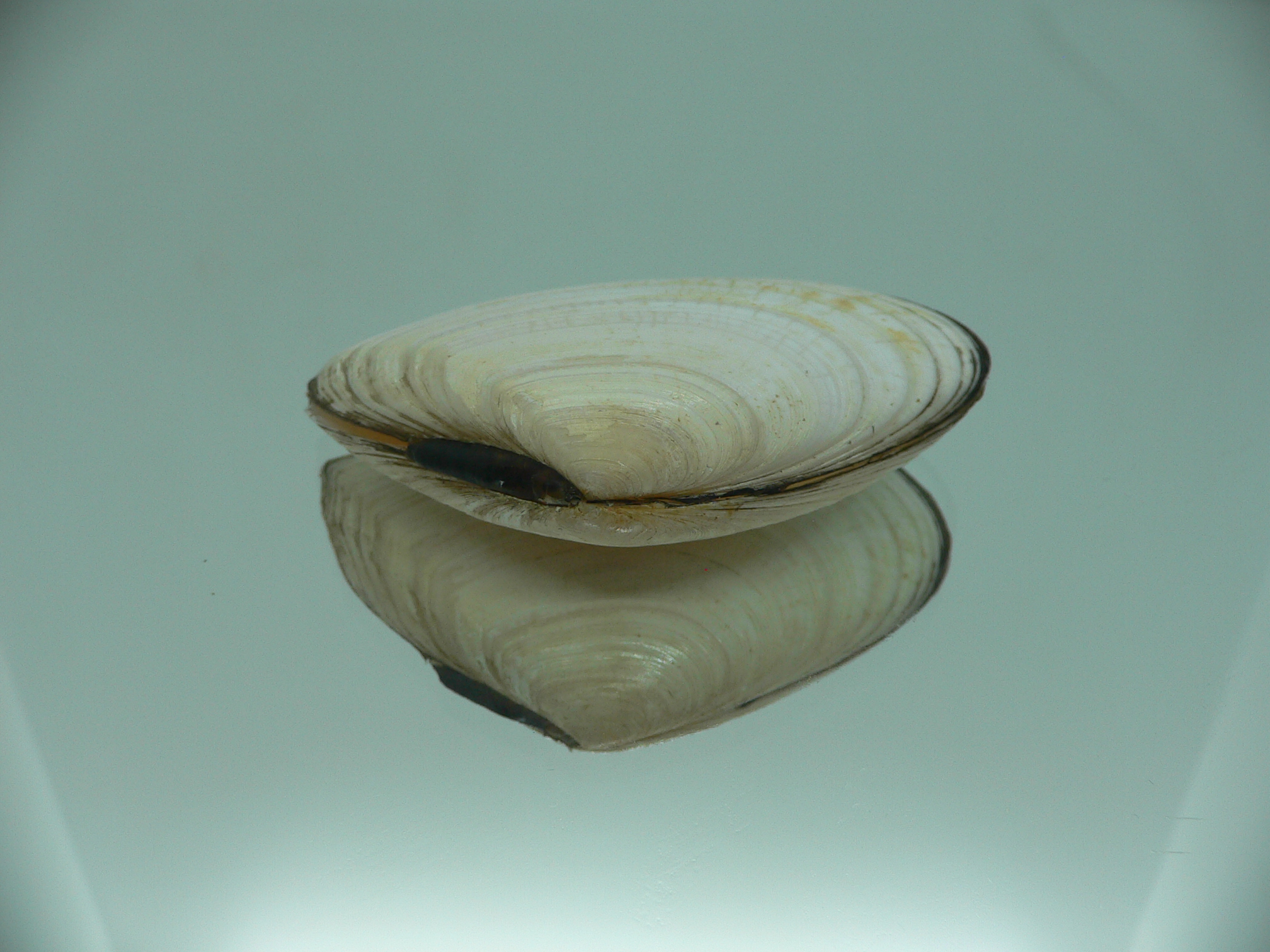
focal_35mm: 35
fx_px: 1284
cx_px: 635
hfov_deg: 52.6
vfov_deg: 40.7
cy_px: 476
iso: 80
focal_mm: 4.6
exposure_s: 1/80
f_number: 2.8
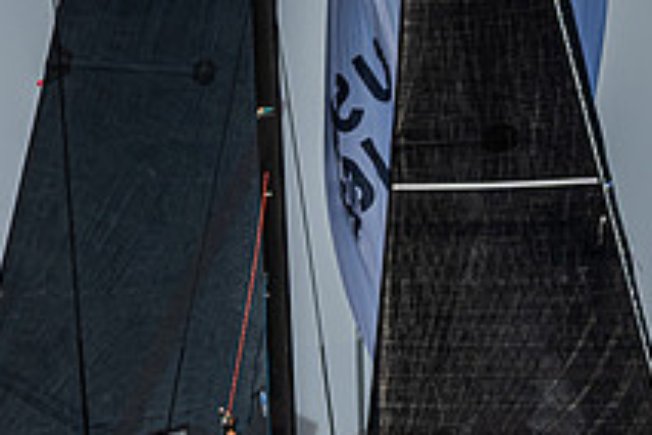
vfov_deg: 2.7
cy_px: 537
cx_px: 144
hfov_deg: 4.0
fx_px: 9254
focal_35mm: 511
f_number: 4.8
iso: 320
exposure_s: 1/4000
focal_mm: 155
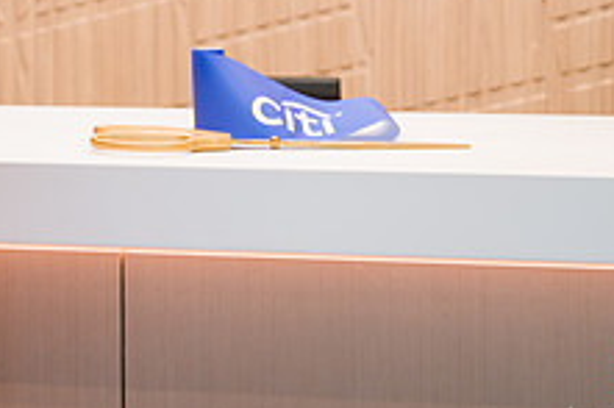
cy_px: -59
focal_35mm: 129
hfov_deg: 15.7
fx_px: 2198
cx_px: 45
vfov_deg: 10.5
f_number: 3.2
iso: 400
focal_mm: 47
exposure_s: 1/200
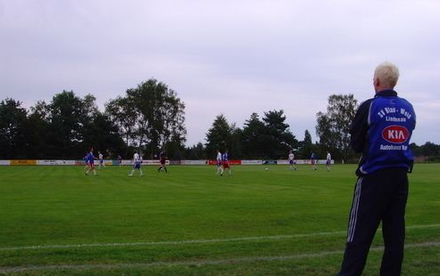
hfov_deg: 47.2
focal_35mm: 42
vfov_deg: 30.6
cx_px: 222
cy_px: 153
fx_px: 504
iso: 80
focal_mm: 6.6
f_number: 6.3
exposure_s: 1/180
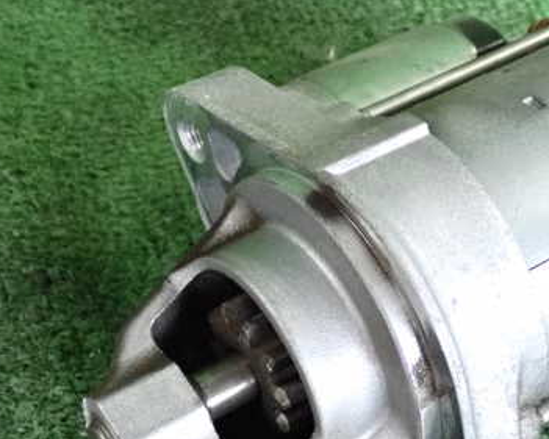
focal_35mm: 90
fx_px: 1463
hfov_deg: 21.0
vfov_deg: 17.1
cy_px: 284
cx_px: 444
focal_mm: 9.65
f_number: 3.3
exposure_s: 1/125
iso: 2500
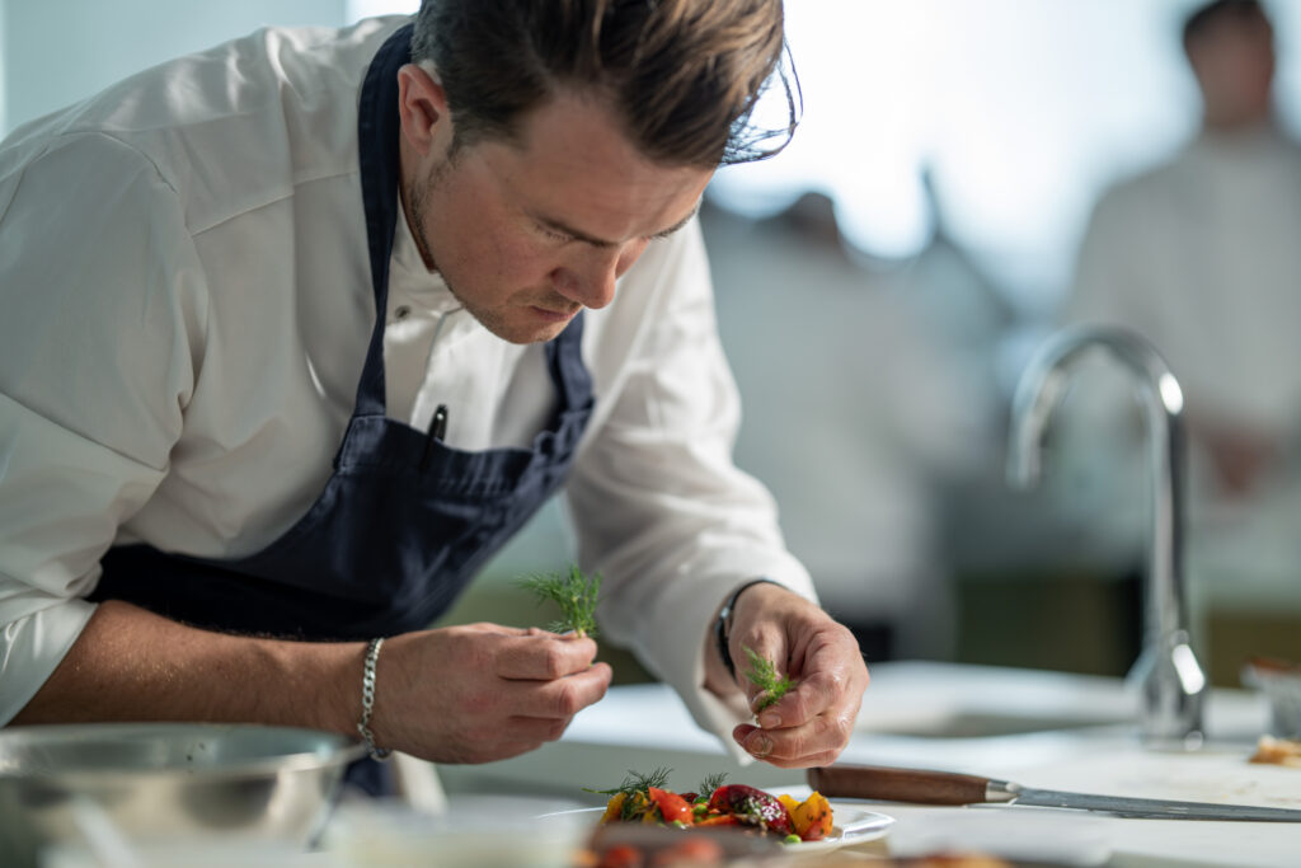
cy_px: 434
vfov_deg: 13.0
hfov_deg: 19.5
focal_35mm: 105
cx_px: 650
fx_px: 3795
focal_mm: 105
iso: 500
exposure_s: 1/500
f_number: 1.4
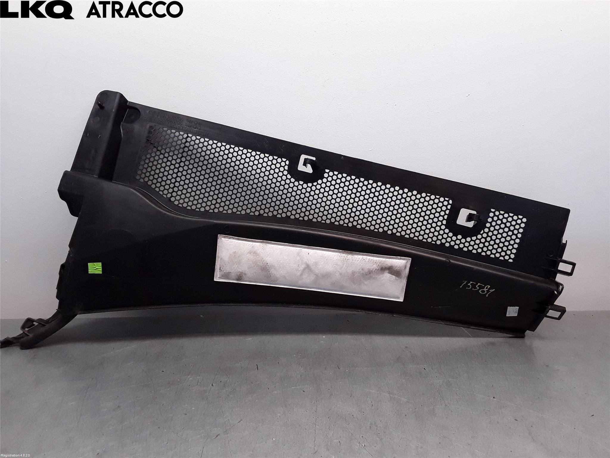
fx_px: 493
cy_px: 229
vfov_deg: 49.7
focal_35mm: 28
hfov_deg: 63.4
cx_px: 305
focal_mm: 2.91
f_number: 1.9
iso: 100
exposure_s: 1/169
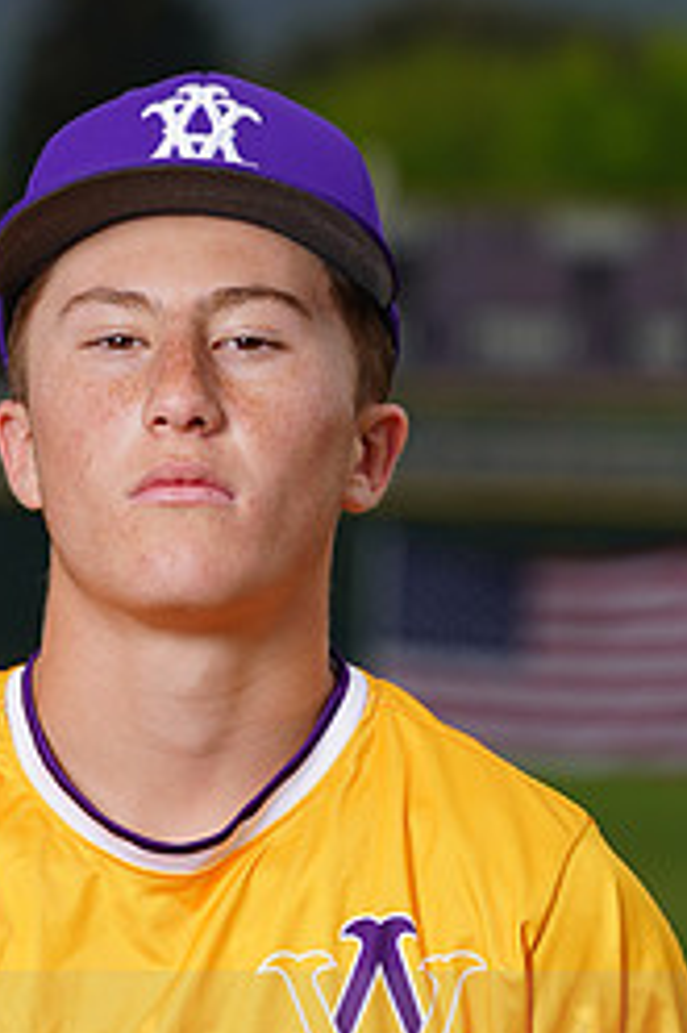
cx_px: 181
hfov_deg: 2.8
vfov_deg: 4.2
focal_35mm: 489
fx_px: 14016
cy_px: 1029
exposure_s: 1/250
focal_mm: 209
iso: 100
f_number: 8
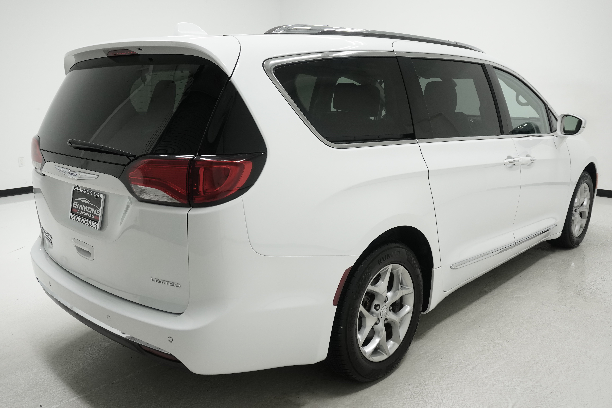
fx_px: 510
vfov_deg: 43.6
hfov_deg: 61.9
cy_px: 204
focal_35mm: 30
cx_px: 306
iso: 640
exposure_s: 1/200
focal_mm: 20
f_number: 5.6
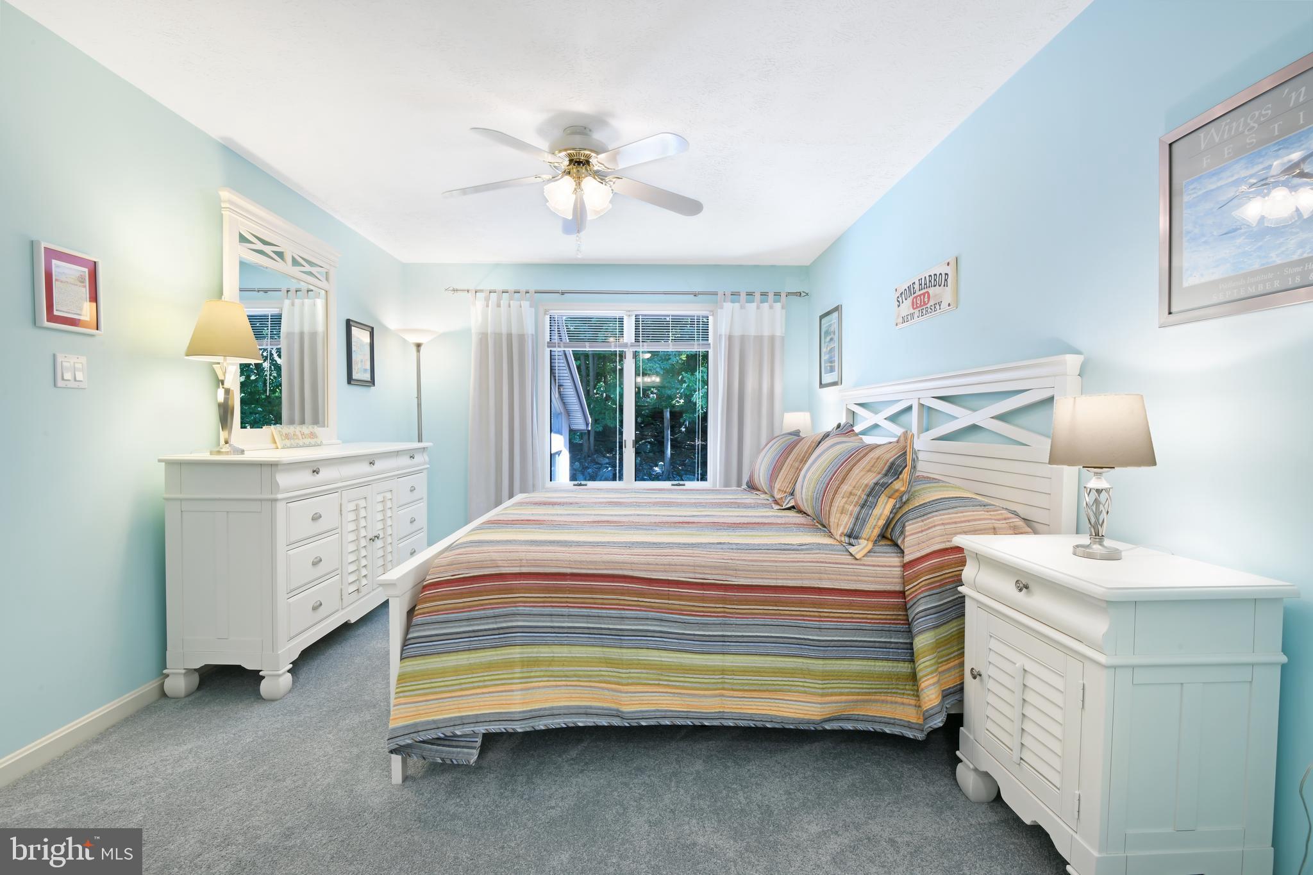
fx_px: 583
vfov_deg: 73.7
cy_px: 438
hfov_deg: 96.7
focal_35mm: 16
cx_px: 656
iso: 100
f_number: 16
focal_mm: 16
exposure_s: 1.3
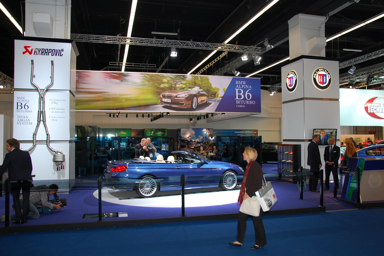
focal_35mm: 32
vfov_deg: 41.6
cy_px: 128
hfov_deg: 59.5
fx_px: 336
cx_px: 192
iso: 320
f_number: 4
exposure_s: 1/60
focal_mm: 21
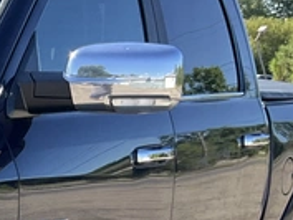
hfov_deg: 14.3
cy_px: 312
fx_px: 1042
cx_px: -222
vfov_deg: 11.6
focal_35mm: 123
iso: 25
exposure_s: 1/454
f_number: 1.8
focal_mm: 3
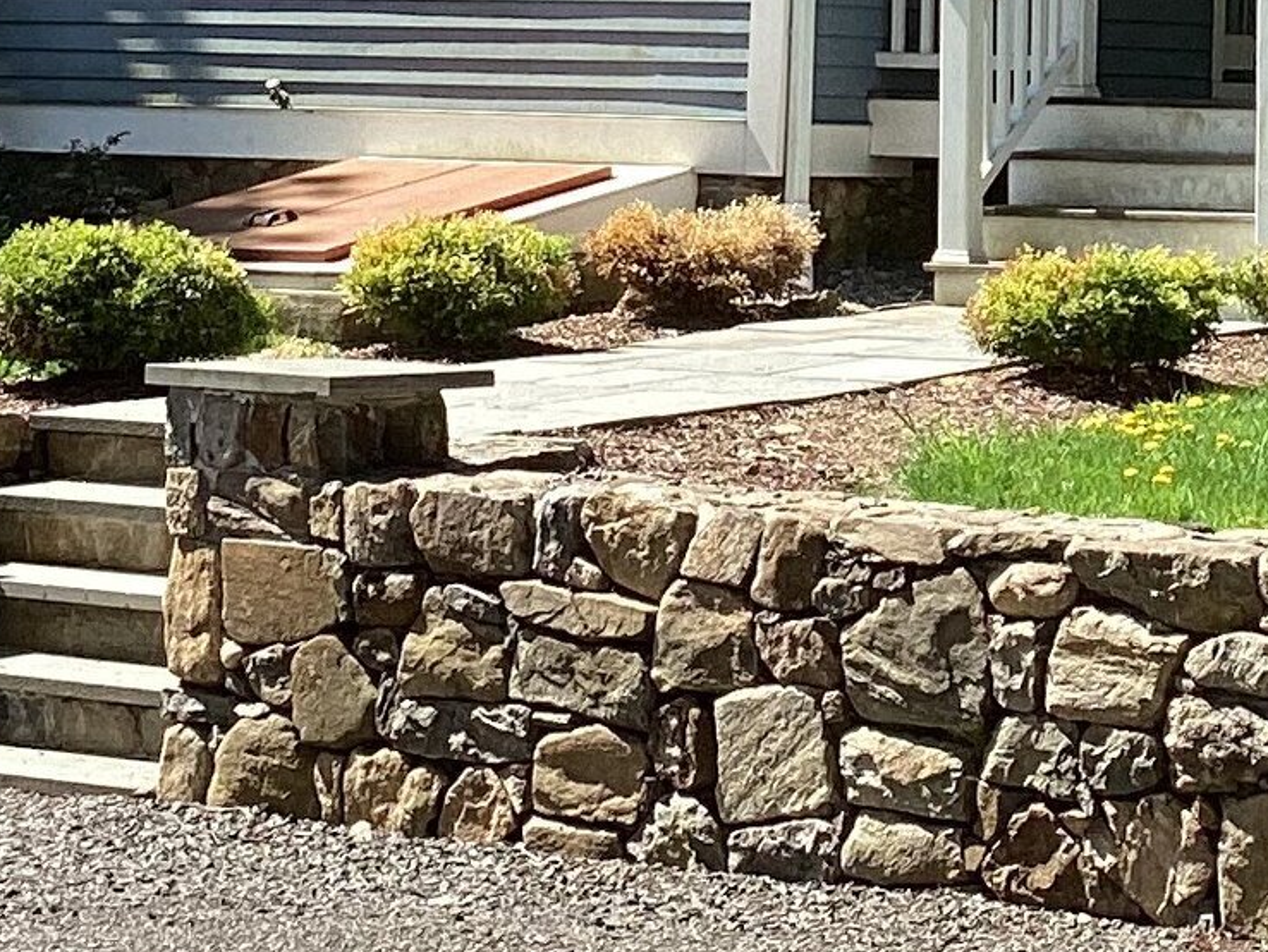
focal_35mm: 129
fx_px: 4727
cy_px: -265
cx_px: 1019
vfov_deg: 11.2
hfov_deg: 15.2
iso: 25
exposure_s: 1/479
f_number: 2.4
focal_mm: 3.3
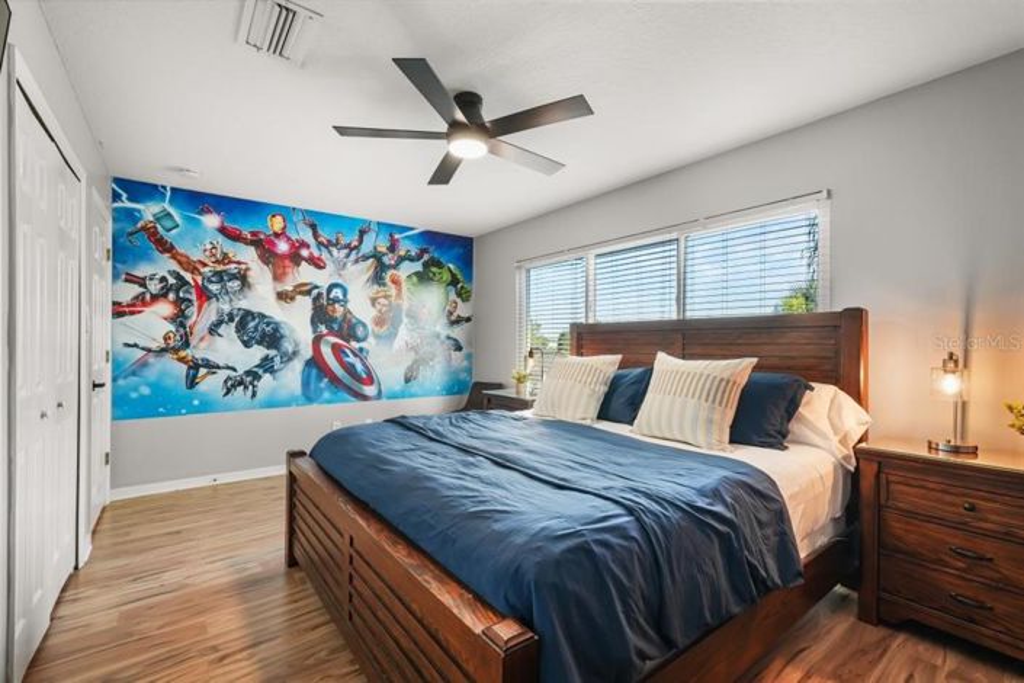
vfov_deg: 73.7
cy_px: 342
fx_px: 455
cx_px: 512
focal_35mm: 16
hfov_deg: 96.7
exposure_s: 1/40
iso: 1600
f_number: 7.1
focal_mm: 16
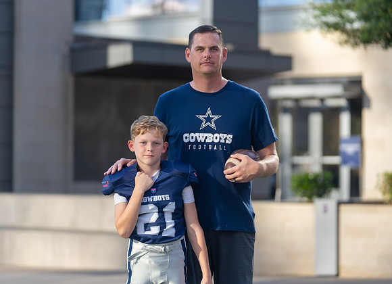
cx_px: 188
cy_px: 140
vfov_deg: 10.0
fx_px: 1620
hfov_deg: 13.8
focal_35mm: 145
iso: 100
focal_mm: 127
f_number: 2.8
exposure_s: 1/640
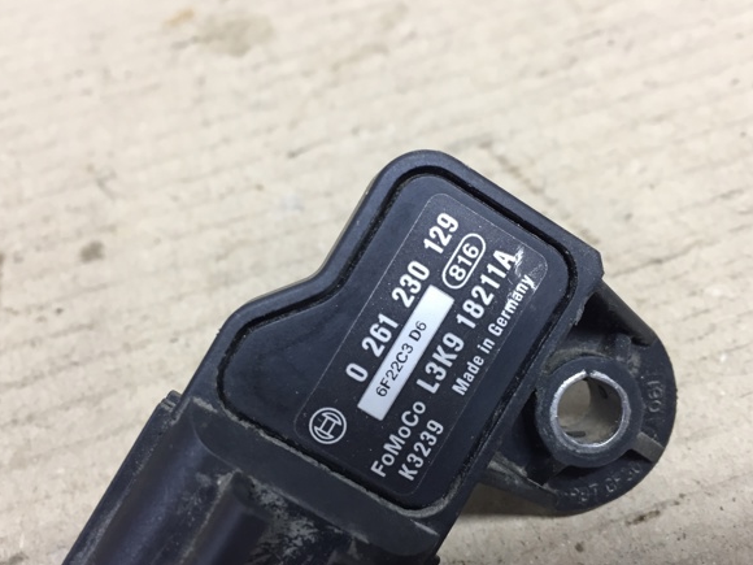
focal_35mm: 32
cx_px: 401
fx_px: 696
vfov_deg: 44.1
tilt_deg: -53.2
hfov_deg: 56.8
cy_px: 303
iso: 80
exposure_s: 1/33
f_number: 2.2
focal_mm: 4.15
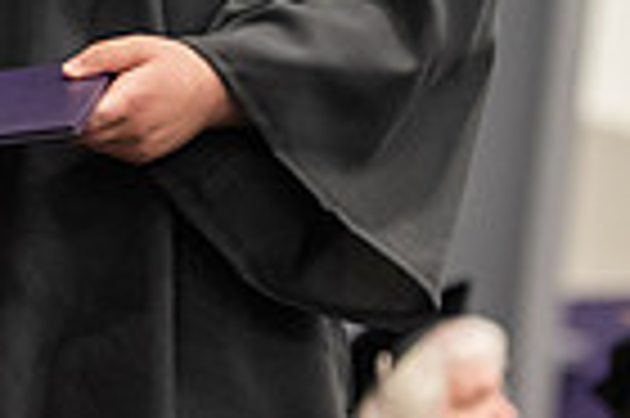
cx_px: -324
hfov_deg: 4.4
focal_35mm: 464
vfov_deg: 2.9
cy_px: -339
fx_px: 8110
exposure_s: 1/200
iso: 2500
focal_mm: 112
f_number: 3.2
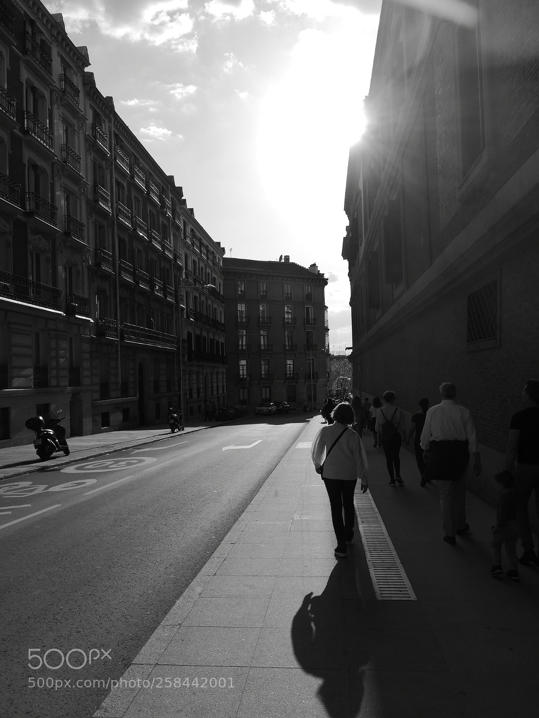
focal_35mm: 27
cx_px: 270
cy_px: 359
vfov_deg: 65.3
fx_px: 561
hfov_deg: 51.4
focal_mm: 3.95
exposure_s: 1/7143
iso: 50
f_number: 1.6
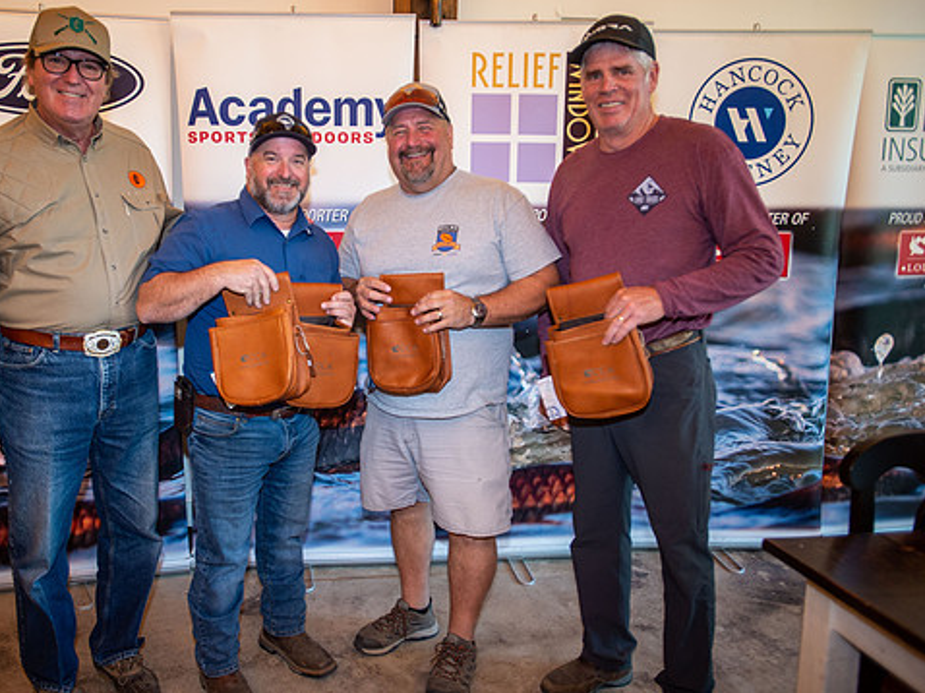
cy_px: 339
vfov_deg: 49.7
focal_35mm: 28
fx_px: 748
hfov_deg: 62.9
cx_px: 372
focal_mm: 24
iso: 800
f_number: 2.8
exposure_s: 1/60
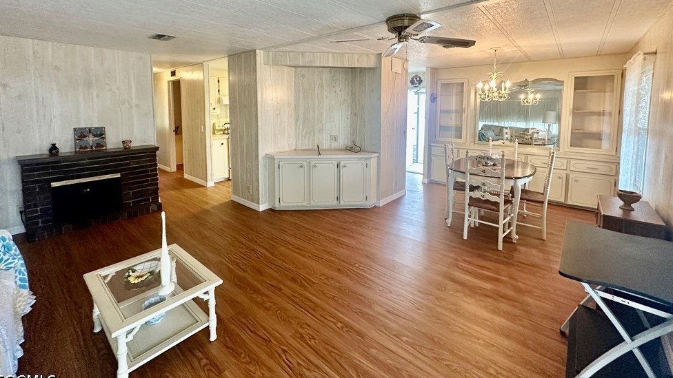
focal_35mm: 16
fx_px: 286
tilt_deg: -6.3
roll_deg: +1.0
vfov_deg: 65.4
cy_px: 128
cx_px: 345
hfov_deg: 99.4
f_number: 2.2
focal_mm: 2.22
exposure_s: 1/60
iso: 200
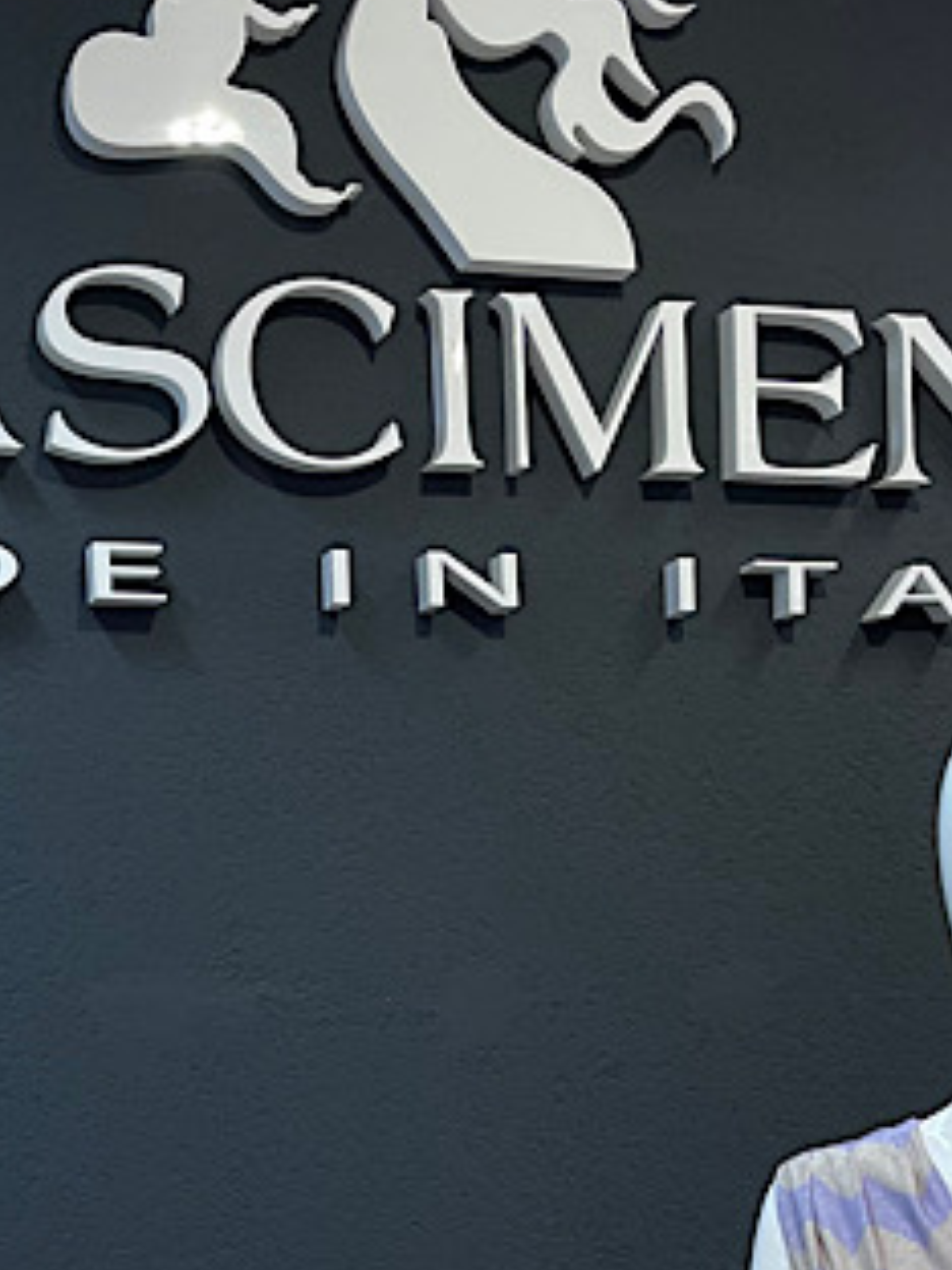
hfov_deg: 17.5
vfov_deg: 21.8
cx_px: 643
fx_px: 3080
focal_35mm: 84
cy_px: 1465
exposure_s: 1/100
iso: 80
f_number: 1.6
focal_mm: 5.1
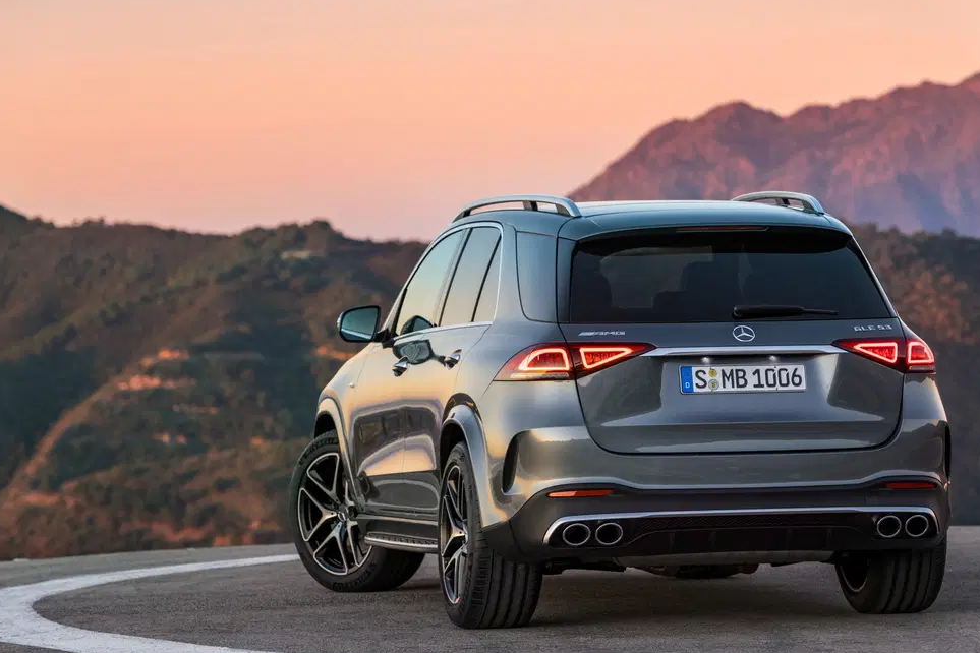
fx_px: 5090
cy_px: 289
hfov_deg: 11.0
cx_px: 513
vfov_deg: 7.3
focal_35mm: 187
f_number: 5.6
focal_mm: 150
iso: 100
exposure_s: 1/40
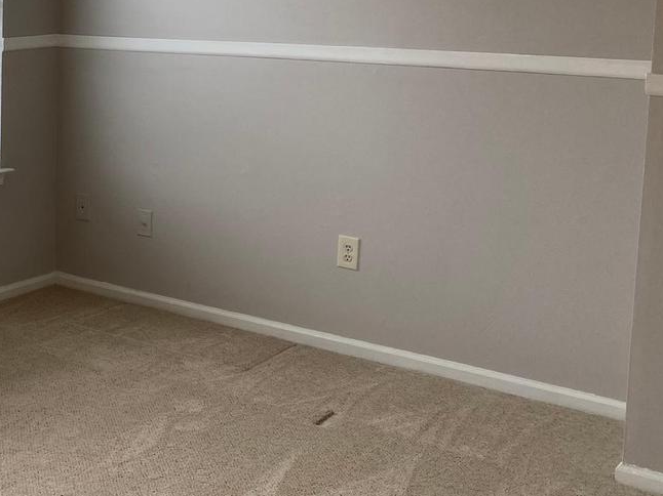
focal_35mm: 58
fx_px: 1110
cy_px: 72
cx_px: -72
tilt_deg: -4.8
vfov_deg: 24.6
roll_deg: -0.7
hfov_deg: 29.8
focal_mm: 4.25
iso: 50
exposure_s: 1/120
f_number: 1.8
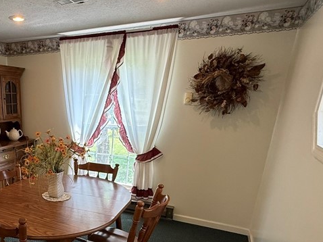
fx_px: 280
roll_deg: +0.4
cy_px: 186
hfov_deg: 55.1
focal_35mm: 30
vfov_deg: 44.9
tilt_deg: -20.1
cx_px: 57
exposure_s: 1/120
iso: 200
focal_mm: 2.22
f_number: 2.2
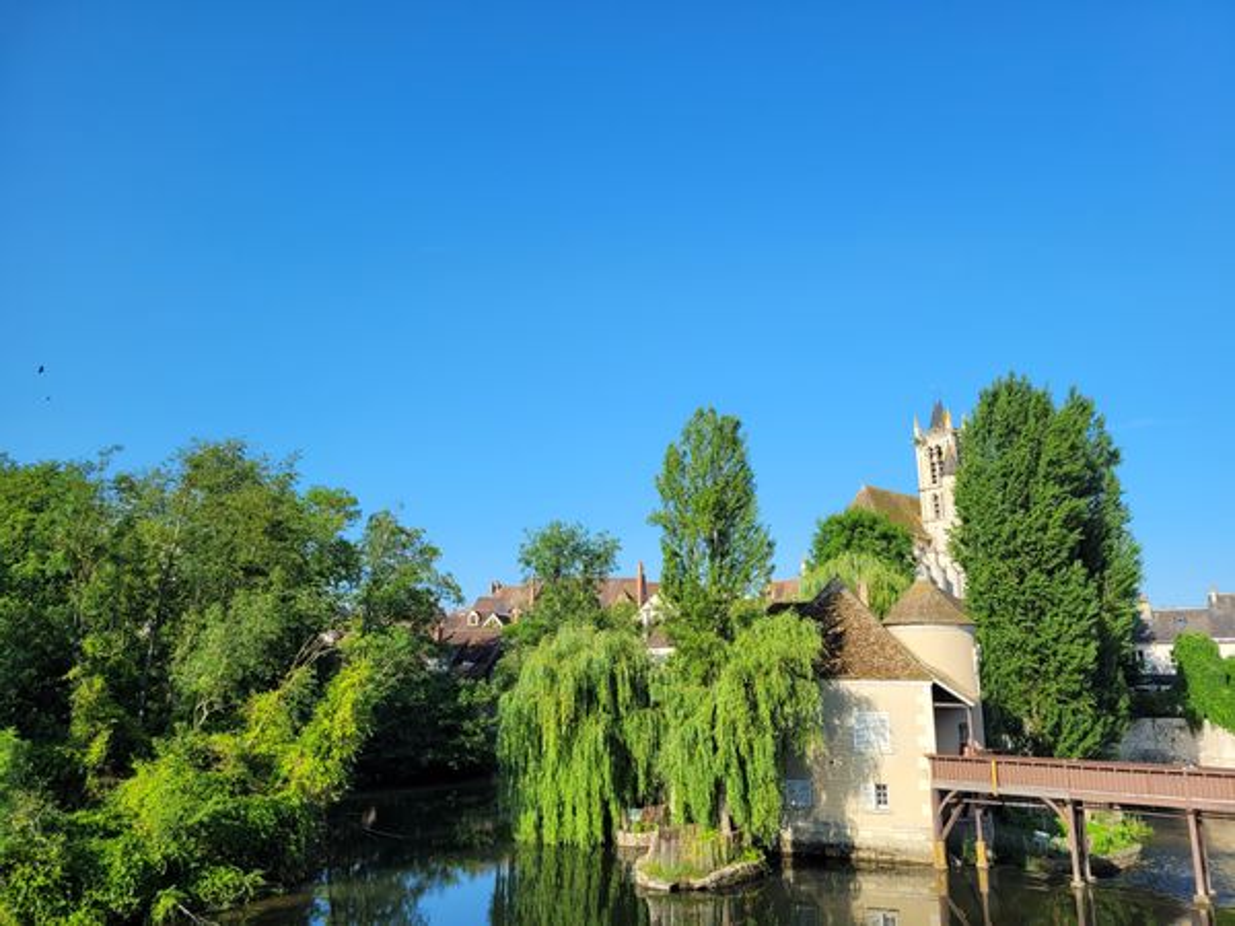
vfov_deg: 53.1
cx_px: 618
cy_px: 463
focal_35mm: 26
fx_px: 928
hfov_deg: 67.3
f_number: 1.8
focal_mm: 5.4
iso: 40
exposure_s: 1/1709
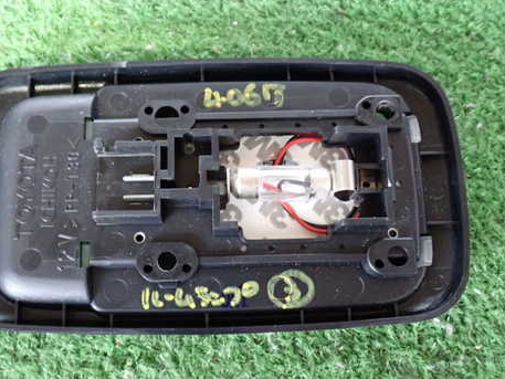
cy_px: 206
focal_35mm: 42
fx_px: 613
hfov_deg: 44.6
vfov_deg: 34.3
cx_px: 207
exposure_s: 1/25
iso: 800
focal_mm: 5.79
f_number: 2.4
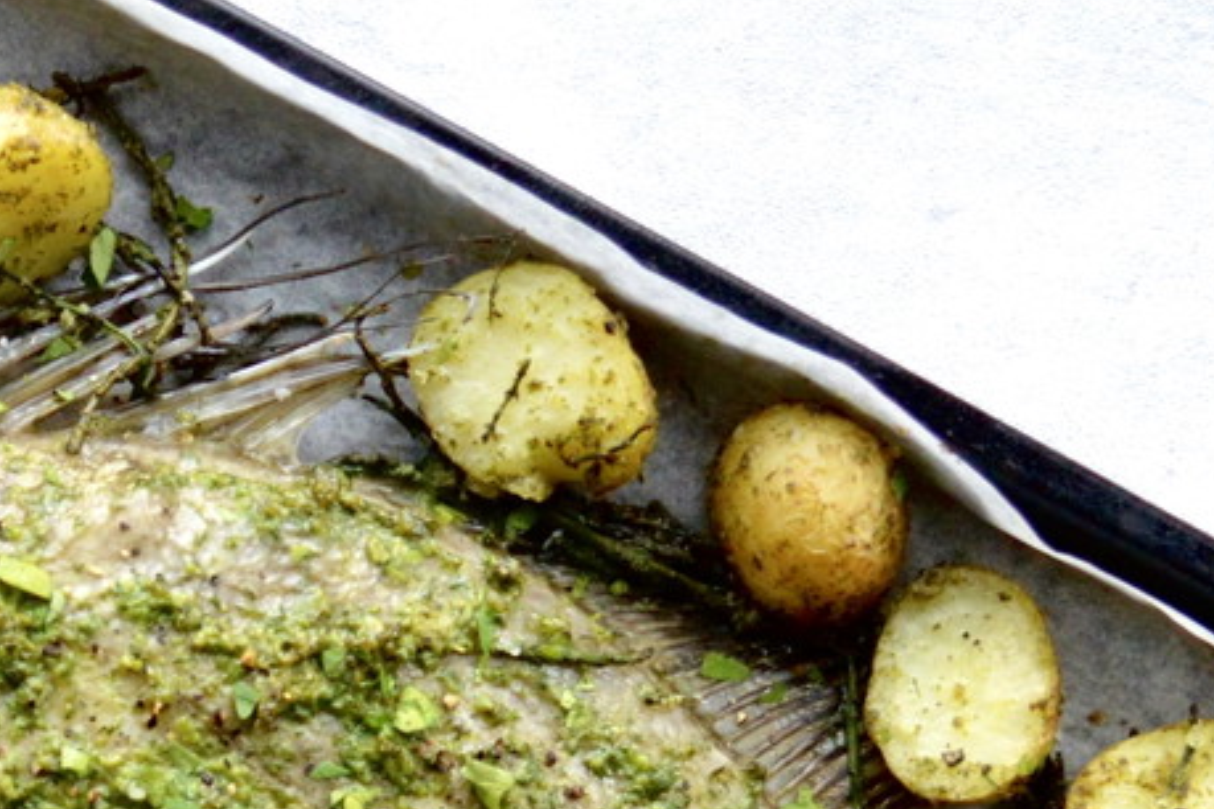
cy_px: 970
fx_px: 2775
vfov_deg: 16.0
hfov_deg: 23.5
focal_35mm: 82
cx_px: -40
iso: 1100
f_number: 3.8
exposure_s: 1/500
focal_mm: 21
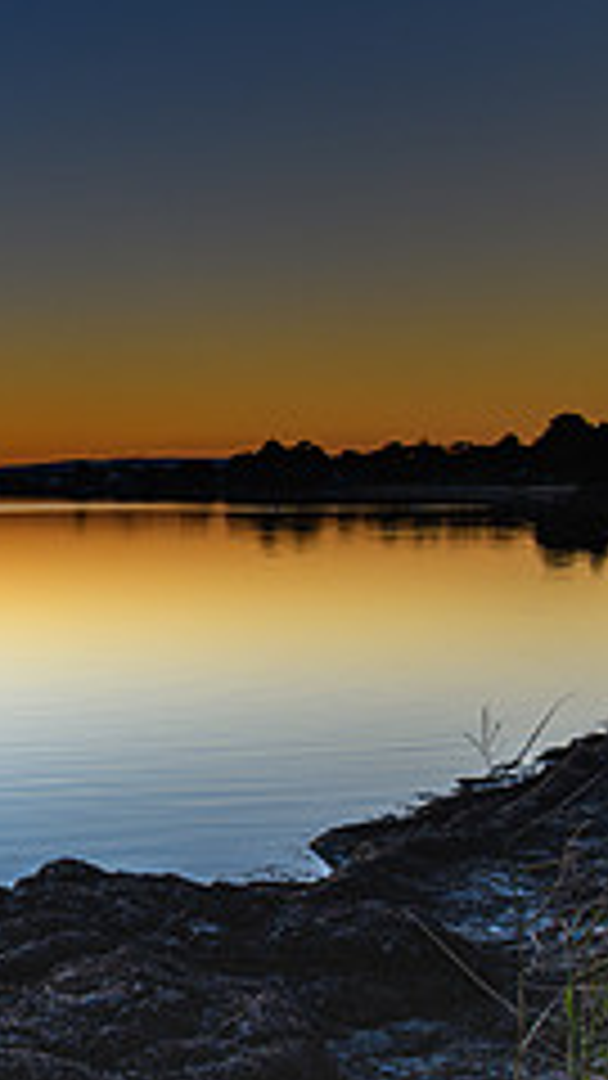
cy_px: 694
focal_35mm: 64
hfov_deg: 15.5
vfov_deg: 32.6
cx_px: -560
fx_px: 1834
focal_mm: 24
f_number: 8
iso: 64
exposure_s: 1/20
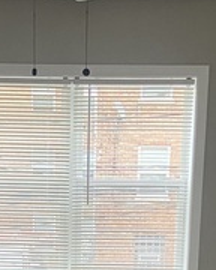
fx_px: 751
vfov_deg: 18.9
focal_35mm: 94
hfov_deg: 16.3
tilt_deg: -13.3
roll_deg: -0.4
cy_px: 346
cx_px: 74
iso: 320
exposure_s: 1/60
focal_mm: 4.25
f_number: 1.8
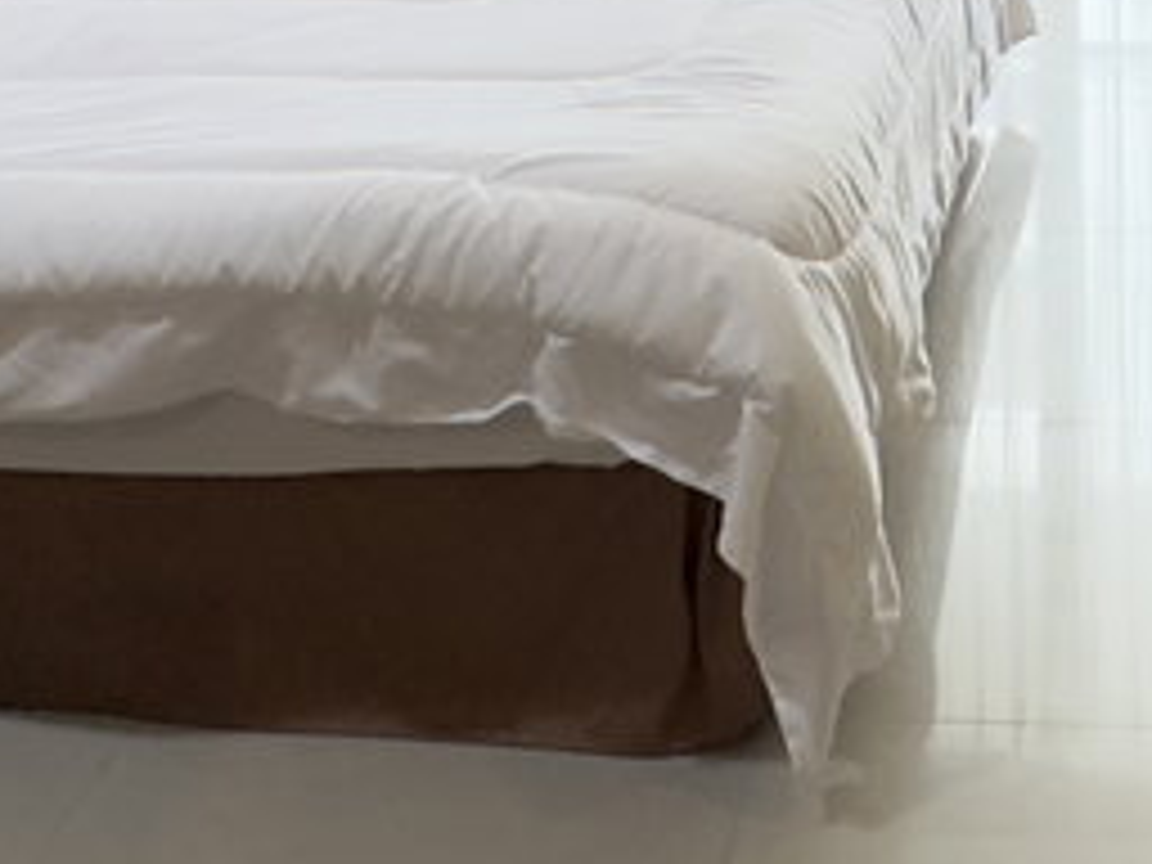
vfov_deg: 18.3
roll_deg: +0.2
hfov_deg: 27.6
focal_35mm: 68
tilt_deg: -1.4
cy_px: -562
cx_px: 1015
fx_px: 2263
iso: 160
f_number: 2.2
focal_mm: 2.22
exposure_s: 1/100
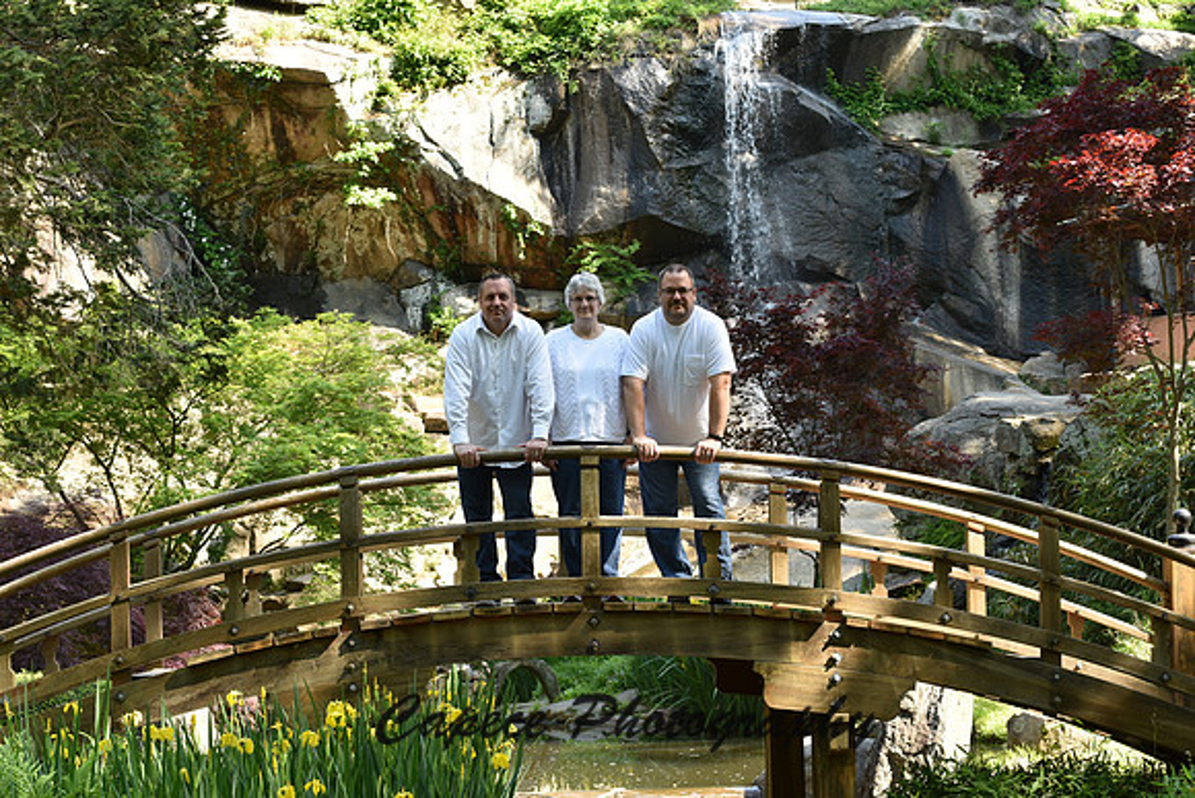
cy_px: 399
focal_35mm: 70
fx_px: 2324
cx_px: 598
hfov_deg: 28.8
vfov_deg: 19.5
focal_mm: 70
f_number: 8
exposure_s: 1/200
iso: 800
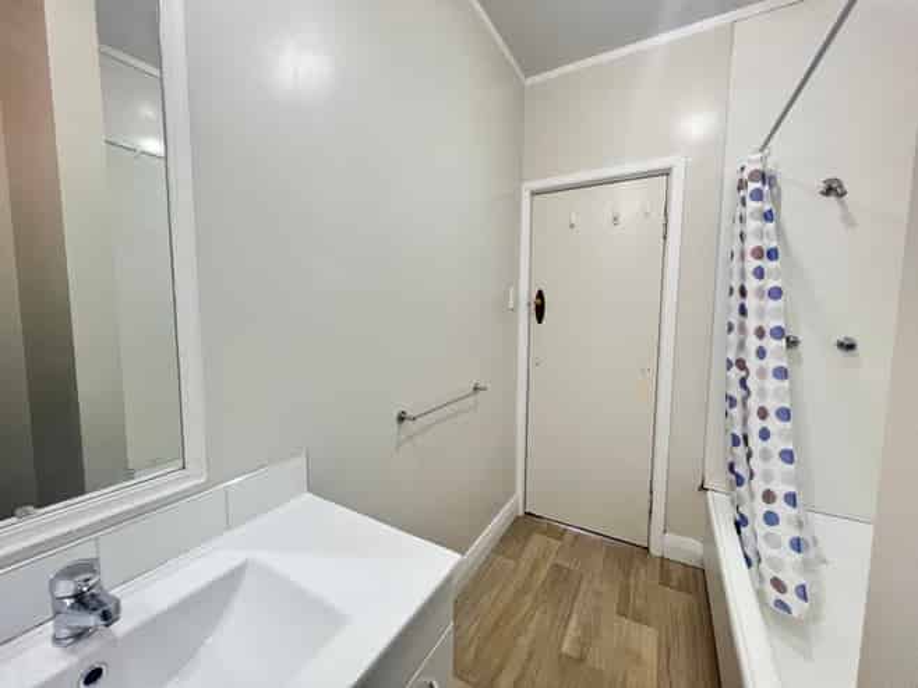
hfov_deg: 106.2
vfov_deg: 89.9
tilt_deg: -6.1
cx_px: 459
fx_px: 345
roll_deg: -0.1
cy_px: 344
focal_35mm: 13
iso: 320
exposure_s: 1/50
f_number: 1.8
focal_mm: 1.57
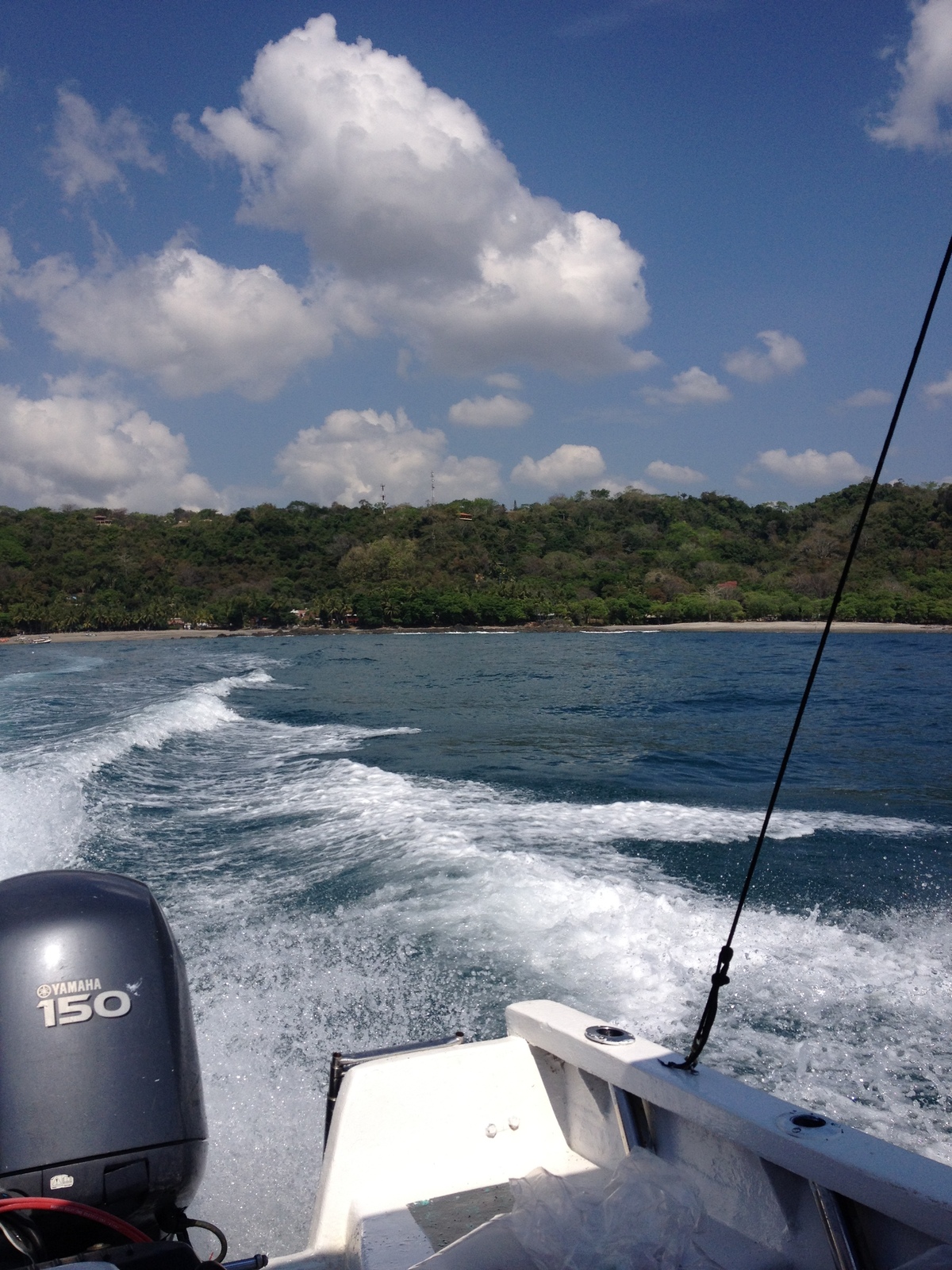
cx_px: 476
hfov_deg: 40.7
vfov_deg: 52.6
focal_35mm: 35
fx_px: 1283
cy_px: 635
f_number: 2.4
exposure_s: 1/3690
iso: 50
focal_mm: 4.28
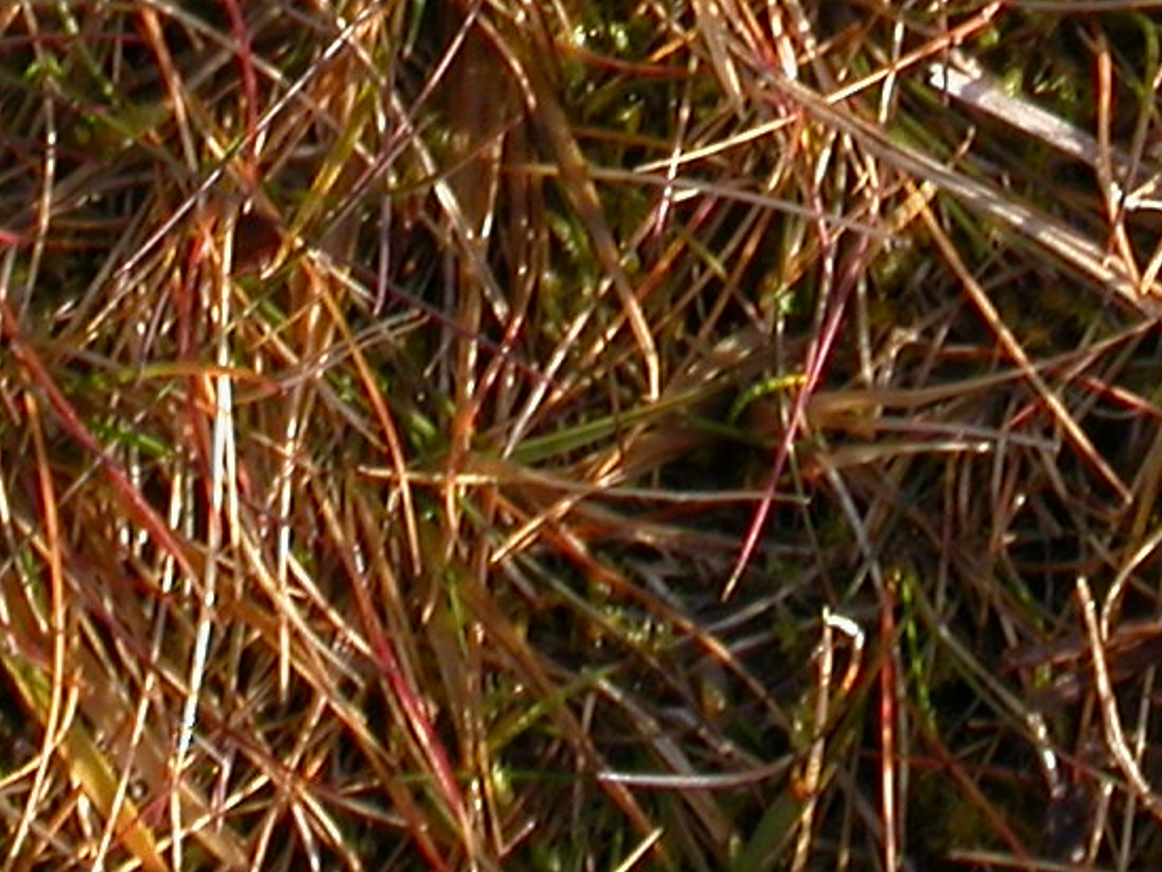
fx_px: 12087
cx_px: 904
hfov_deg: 5.5
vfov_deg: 4.1
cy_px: -781
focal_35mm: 360
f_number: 4.7
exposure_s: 1/219
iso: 100
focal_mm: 18
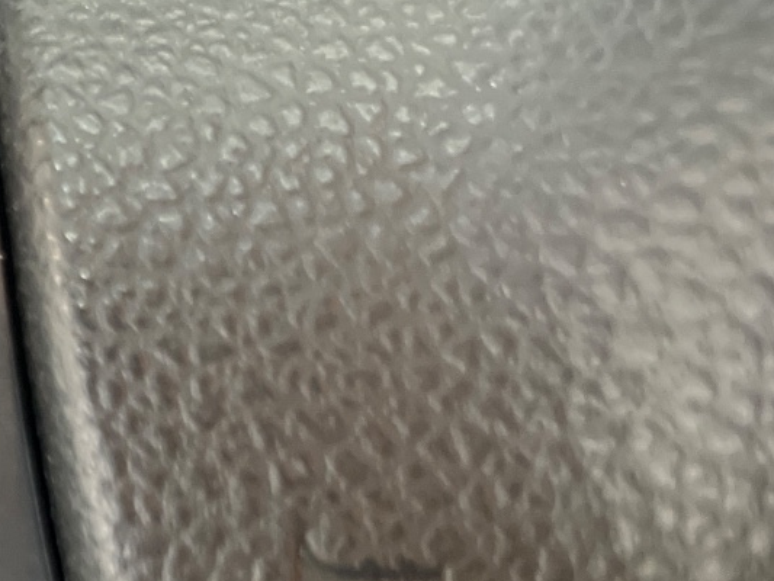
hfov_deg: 21.5
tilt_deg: -24.7
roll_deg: -0.1
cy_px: 613
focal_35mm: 78
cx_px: -350
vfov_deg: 18.3
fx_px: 1744
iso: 500
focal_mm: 5.1
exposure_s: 1/33
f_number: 1.6
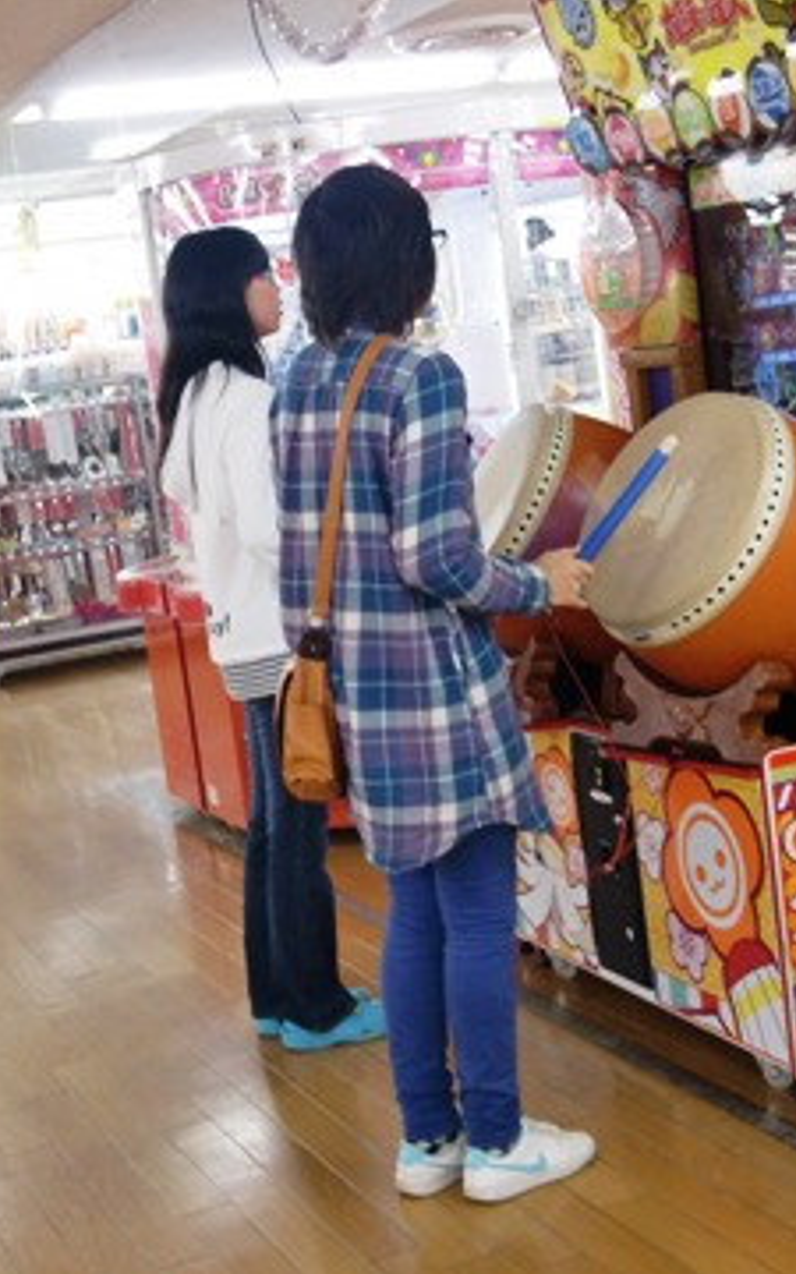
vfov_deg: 34.5
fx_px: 2048
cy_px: 642
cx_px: 387
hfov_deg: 22.0
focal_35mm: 59
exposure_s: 1/60
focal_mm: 9.8
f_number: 3.6
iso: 250
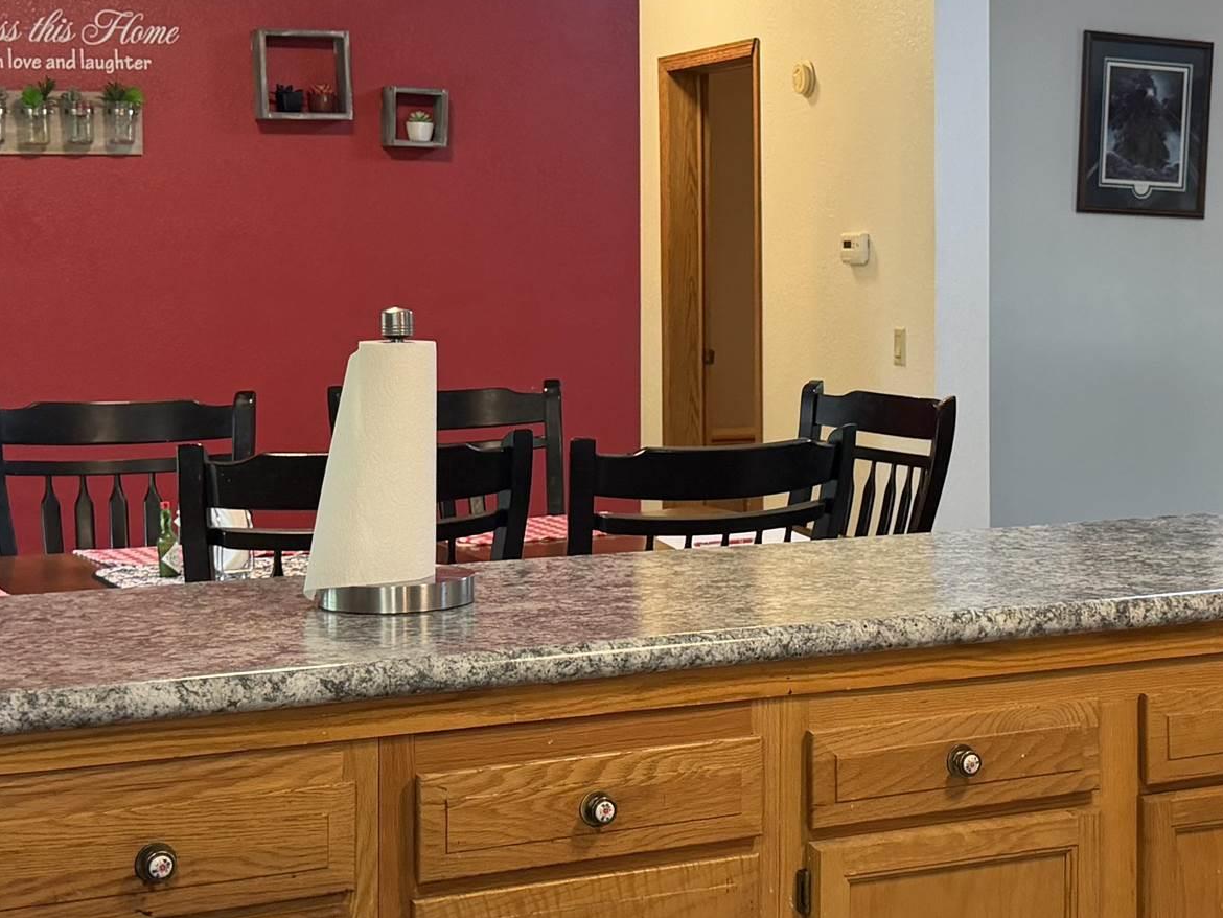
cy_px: 360
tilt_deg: -1.9
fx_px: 2226
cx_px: 884
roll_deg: +0.9
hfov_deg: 30.3
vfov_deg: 23.3
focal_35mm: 63
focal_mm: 6.76
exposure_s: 1/60
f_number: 1.78
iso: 200
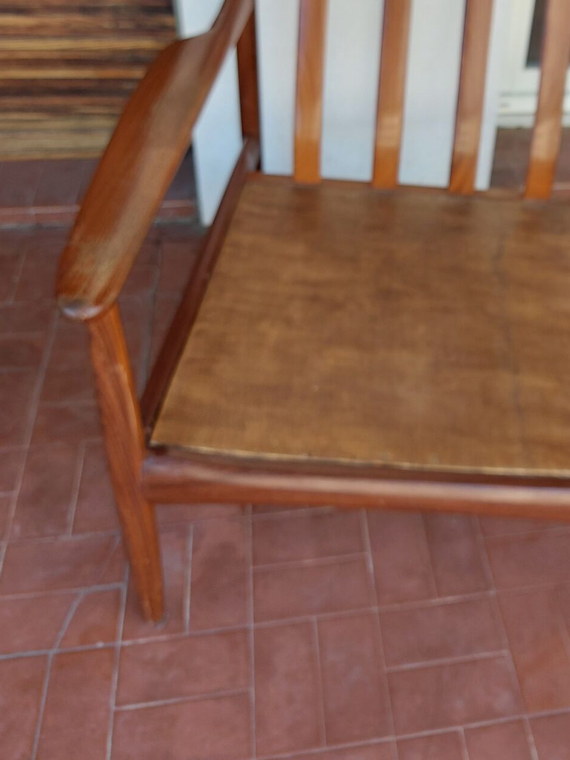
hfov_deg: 36.6
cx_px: 444
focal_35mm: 38
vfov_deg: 47.3
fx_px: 834
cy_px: 198
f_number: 1.8
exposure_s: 1/120
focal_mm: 5.23
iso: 50
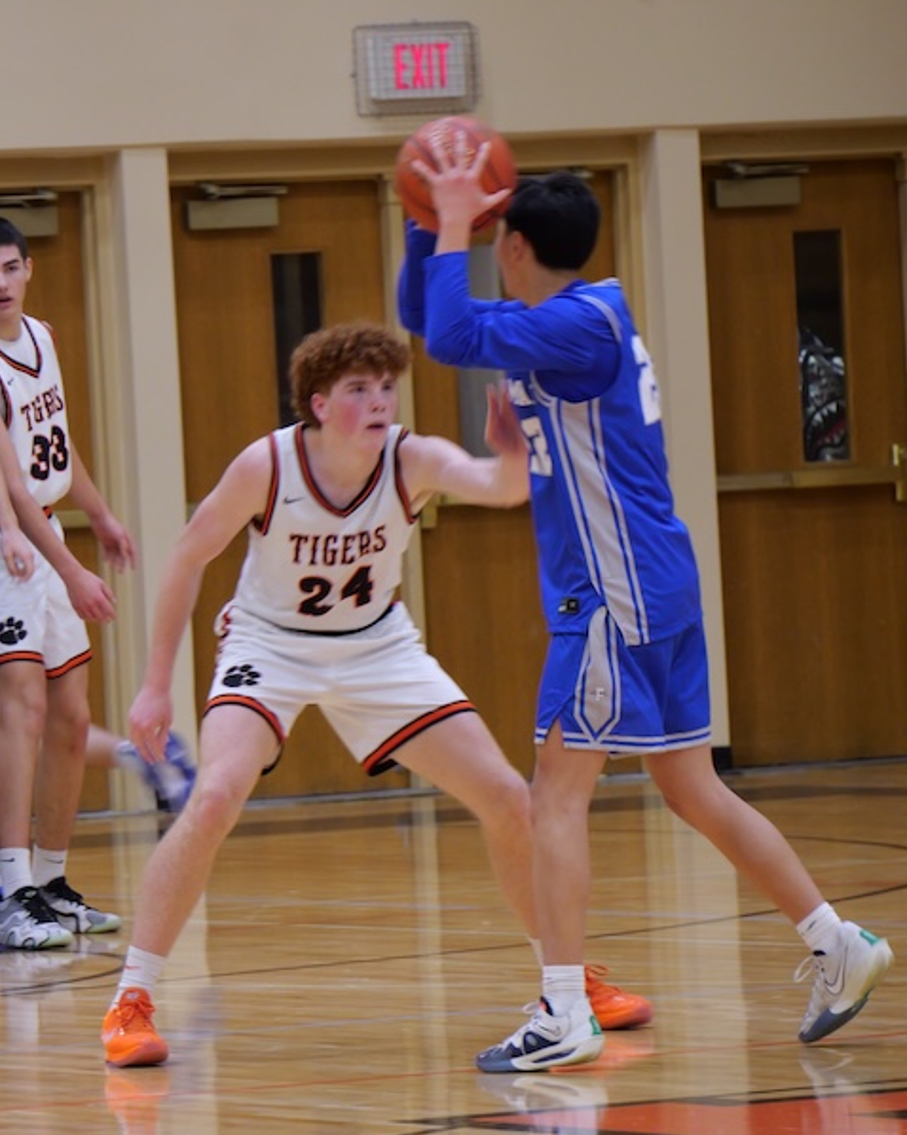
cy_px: 568
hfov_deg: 4.8
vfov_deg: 6.0
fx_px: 10877
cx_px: 311
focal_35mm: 324
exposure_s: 1/80
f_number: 5.6
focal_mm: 124
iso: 2000
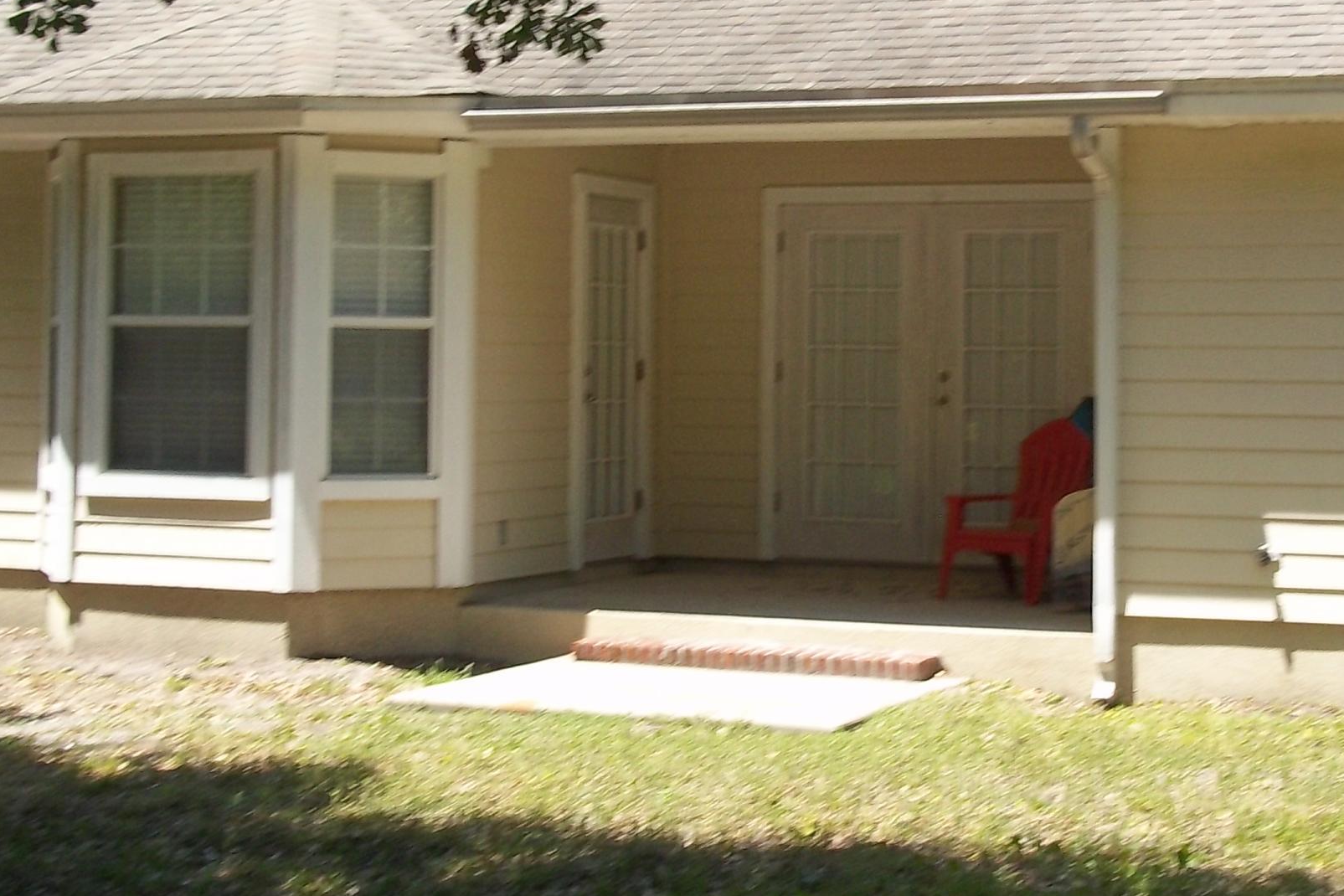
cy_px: 239
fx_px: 2613
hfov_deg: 28.8
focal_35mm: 70
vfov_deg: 19.3
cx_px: 811
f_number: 8
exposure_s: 1/100
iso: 80
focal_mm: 6.5
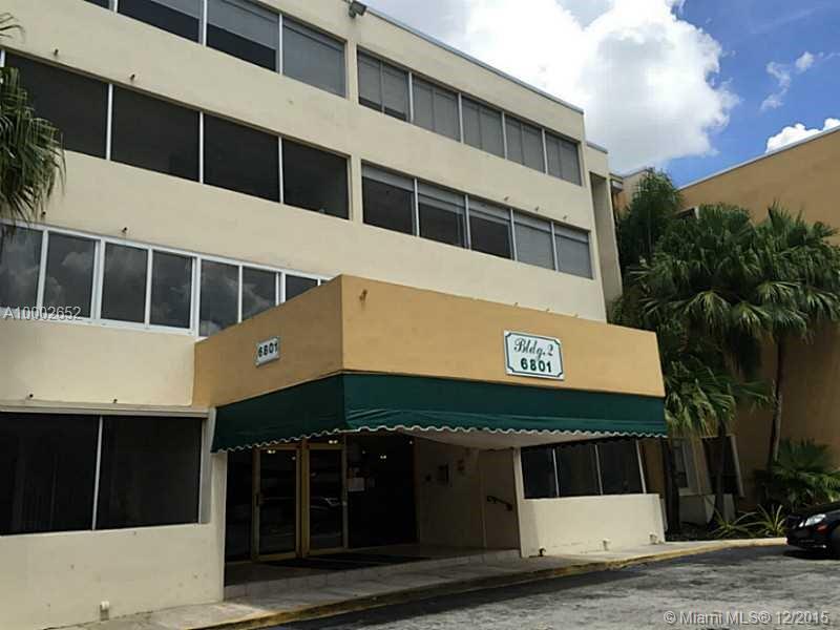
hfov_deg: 61.7
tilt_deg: +14.9
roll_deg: +3.1
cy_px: 315
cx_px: 420
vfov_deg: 48.2
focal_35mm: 29
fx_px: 704
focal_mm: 4.15
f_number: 2.2
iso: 32
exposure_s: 1/1883
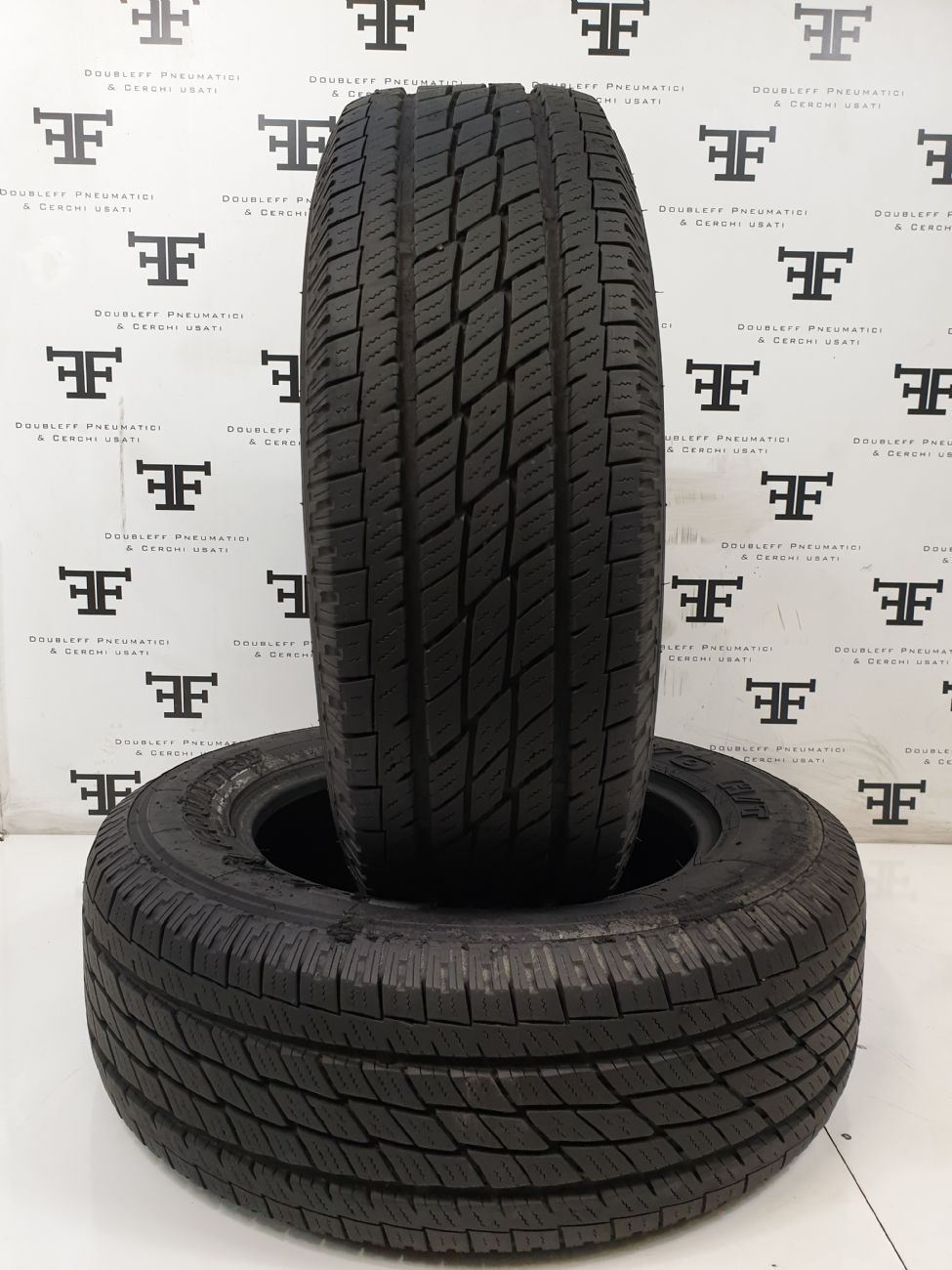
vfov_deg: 67.3
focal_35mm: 26
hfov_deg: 53.1
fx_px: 953
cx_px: 476
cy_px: 635
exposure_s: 1/50
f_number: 2.4
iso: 125
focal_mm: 4.3
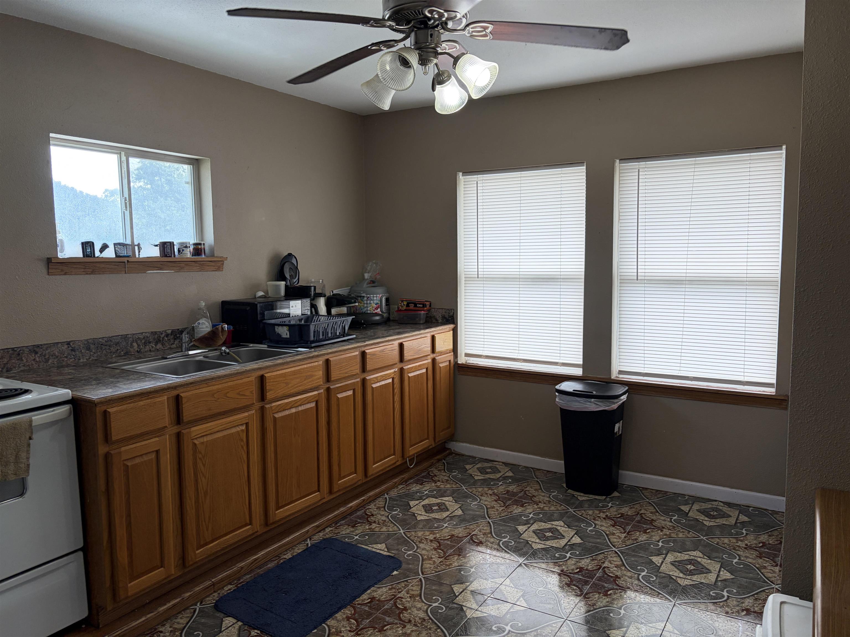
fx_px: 638
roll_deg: +1.1
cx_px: 425
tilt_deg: -3.4
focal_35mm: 26
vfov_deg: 53.1
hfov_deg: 67.3
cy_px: 318
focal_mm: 5.96
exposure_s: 1/121
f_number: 1.6
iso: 64
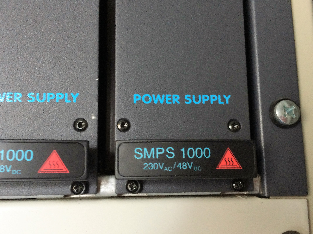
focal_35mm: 33
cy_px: 130
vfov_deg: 42.9
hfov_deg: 55.3
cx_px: 164
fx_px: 298
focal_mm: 4.15
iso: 250
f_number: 2.2
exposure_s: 1/33
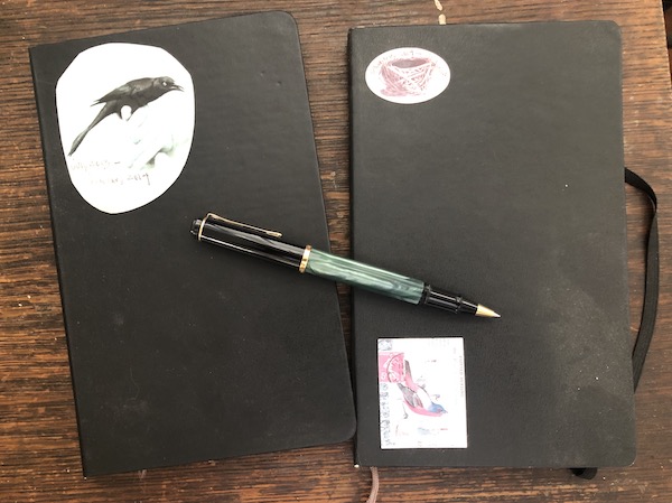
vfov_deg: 49.7
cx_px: 336
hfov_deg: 63.5
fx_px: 543
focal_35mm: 28
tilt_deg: -85.9
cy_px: 252
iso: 80
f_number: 1.8
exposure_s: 1/5
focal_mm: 3.99
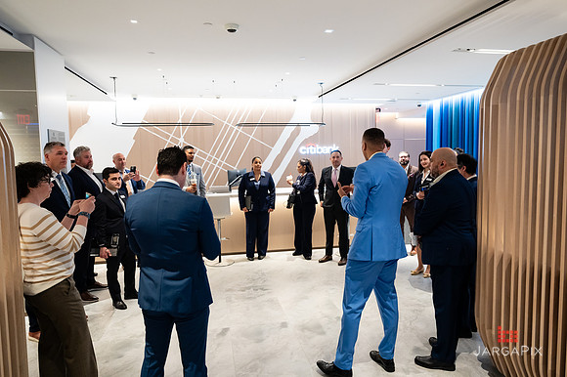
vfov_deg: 50.8
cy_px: 183
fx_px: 398
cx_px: 292
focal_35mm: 25
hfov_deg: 71.0
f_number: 4
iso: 2500
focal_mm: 24
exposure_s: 1/200
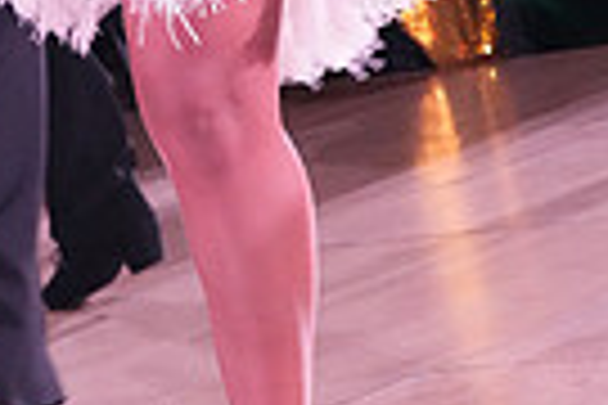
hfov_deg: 8.0
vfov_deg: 5.3
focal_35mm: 254
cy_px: -400
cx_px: -133
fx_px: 4289
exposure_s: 1/250
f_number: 7.1
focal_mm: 59
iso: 8000
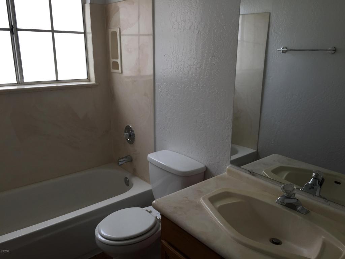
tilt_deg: -15.5
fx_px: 289
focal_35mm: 29
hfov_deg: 61.7
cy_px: 130
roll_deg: +0.1
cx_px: 172
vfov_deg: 48.2
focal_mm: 4.15
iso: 32
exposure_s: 1/120
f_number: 2.2
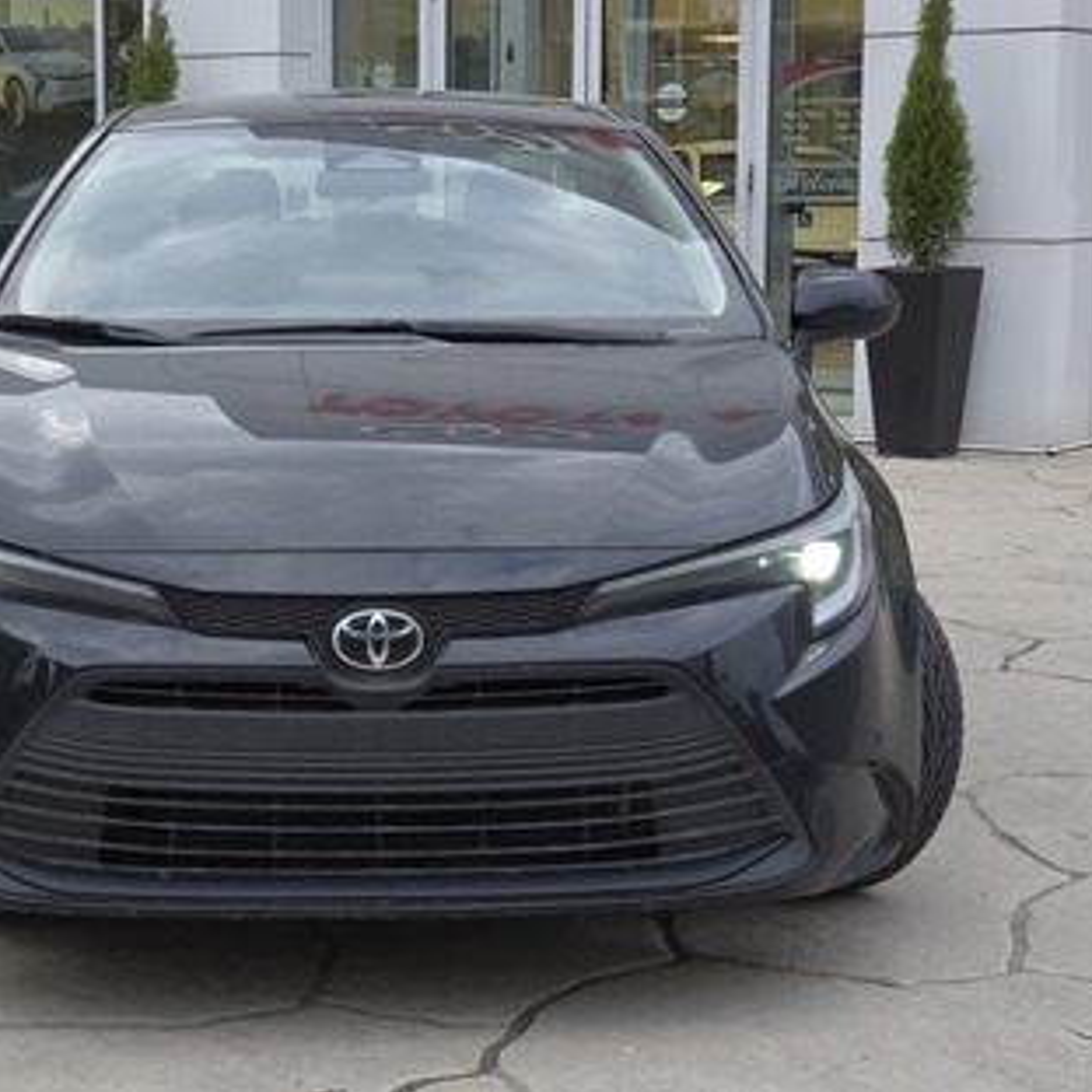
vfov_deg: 21.1
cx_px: 396
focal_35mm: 82
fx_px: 2927
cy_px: 548
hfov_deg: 21.1
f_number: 2.4
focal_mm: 7
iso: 32
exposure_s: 1/50
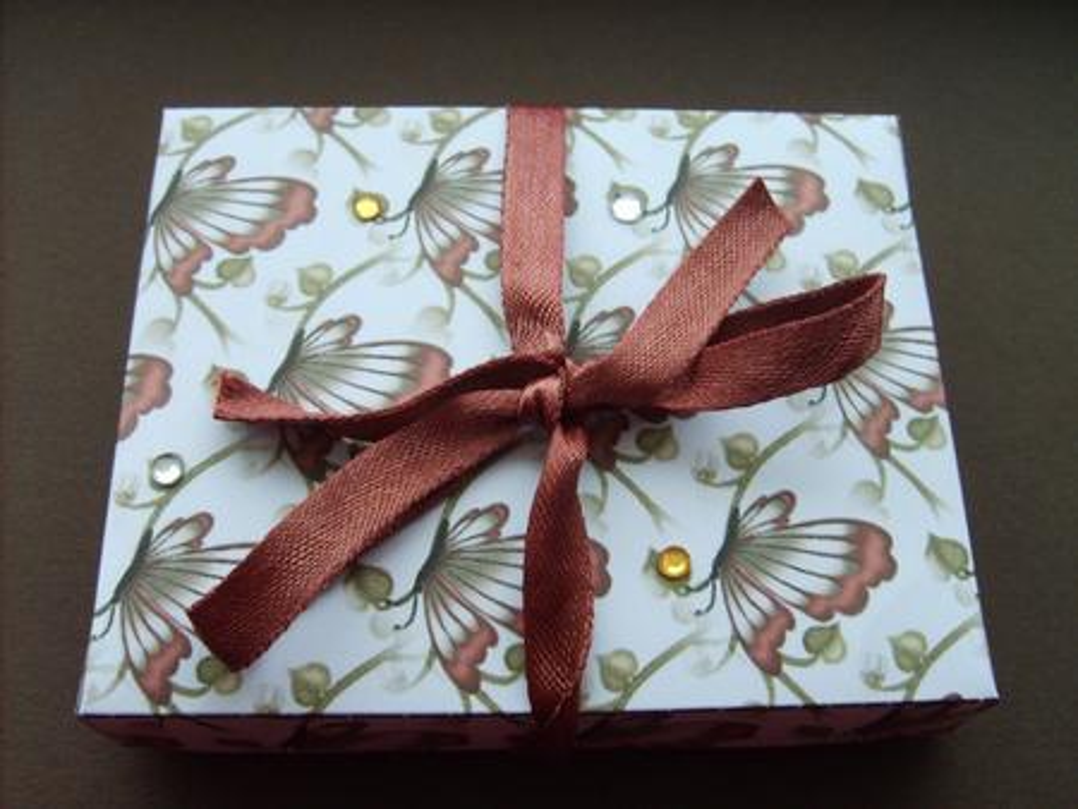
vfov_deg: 40.7
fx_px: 1091
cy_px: 404
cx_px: 539
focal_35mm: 35
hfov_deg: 52.6
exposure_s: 1/30
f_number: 2.8
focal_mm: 5.8
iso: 86
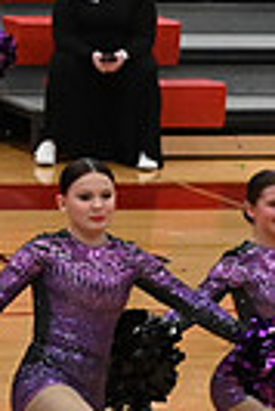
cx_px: -596
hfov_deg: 3.0
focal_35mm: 457
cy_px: 465
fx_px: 5222
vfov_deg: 4.5
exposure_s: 1/400
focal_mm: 70
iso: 6400
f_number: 4
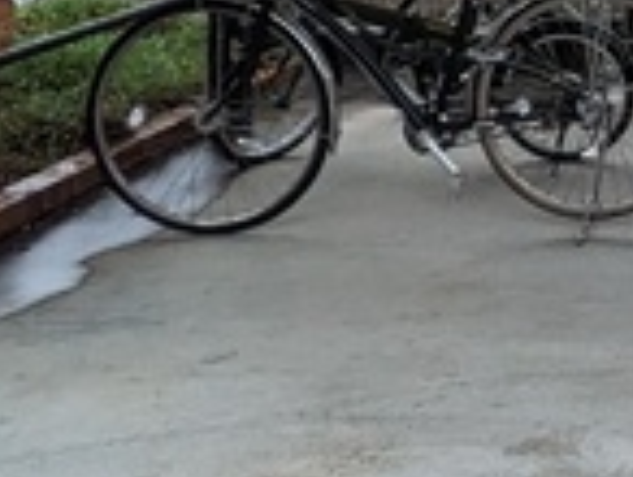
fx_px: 1685
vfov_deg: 15.2
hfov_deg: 18.9
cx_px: 930
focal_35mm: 92
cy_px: -191
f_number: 2.2
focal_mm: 1.83
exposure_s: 1/365
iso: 48
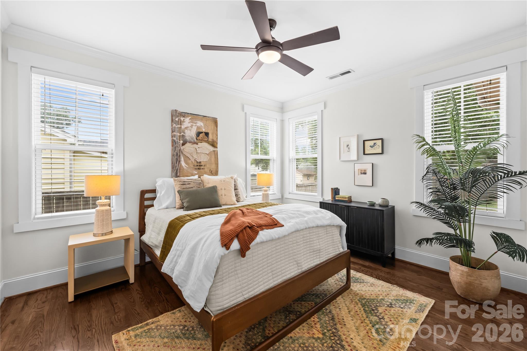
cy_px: 176
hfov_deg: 104.3
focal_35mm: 14
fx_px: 205
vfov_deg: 81.2
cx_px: 264
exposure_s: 1/10
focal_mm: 14
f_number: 8
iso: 800
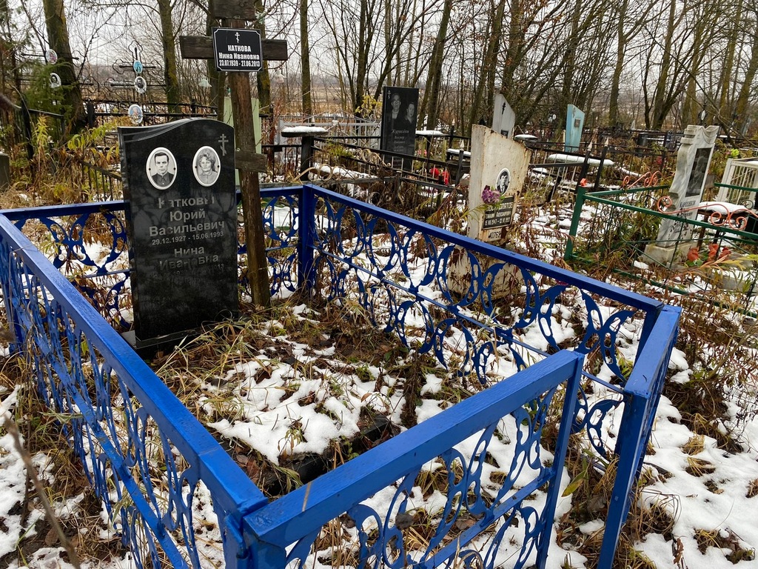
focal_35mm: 26
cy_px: 284
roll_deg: +0.3
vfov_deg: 53.1
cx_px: 379
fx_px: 569
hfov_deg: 67.3
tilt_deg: -21.2
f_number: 1.8
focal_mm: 4.25
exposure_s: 1/185
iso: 32
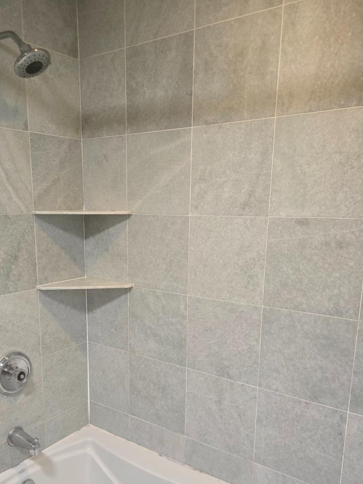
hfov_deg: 45.1
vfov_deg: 57.7
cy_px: 300
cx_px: 140
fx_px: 433
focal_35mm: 31
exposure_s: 1/120
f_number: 1.8
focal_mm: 5.4
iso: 400
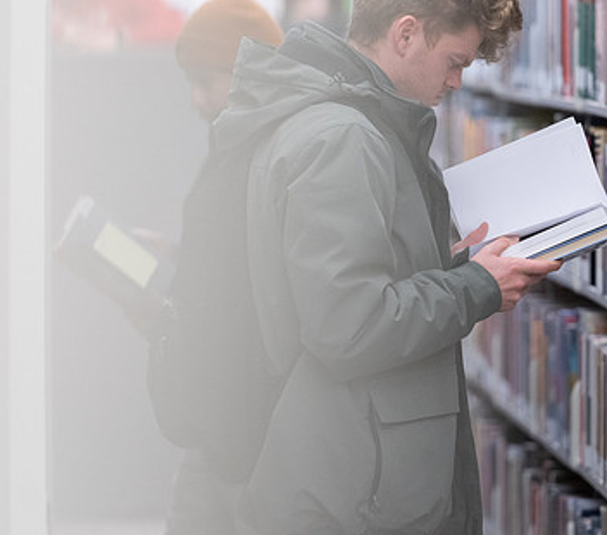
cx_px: 404
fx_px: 6356
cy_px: 214
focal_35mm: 340
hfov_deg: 5.5
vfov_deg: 4.8
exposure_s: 1/200
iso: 1250
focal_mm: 195
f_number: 2.8
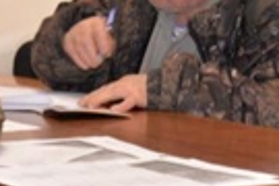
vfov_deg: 5.6
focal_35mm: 244
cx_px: -110
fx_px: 1891
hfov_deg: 8.3
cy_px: 81
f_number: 4
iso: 800
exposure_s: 1/60
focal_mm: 44
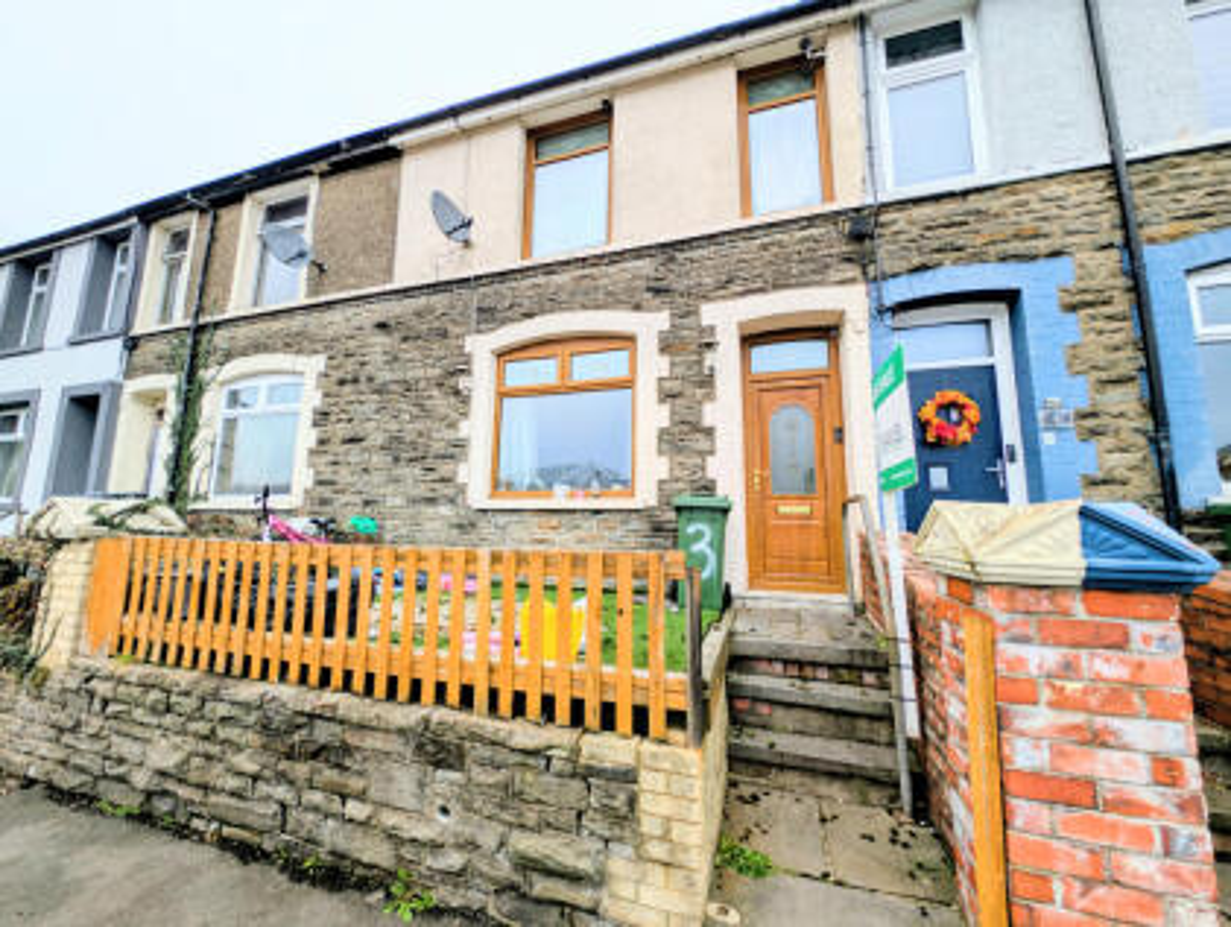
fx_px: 427
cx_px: 616
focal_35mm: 12
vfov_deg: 94.6
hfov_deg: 110.5
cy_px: 464
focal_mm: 2.23
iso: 38
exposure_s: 1/411
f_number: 1.95
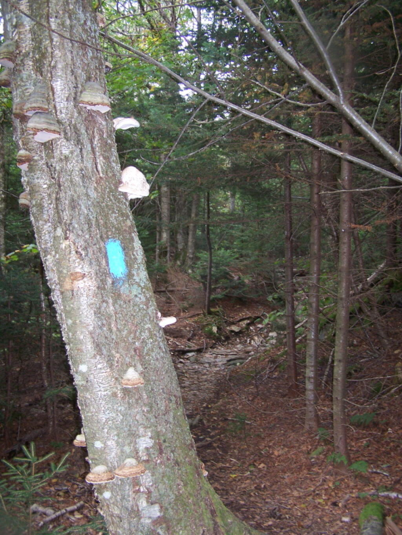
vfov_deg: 49.0
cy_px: 268
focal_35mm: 38
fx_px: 588
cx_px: 201
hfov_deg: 37.7
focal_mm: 6.3
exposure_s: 1/60
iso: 140
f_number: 2.8
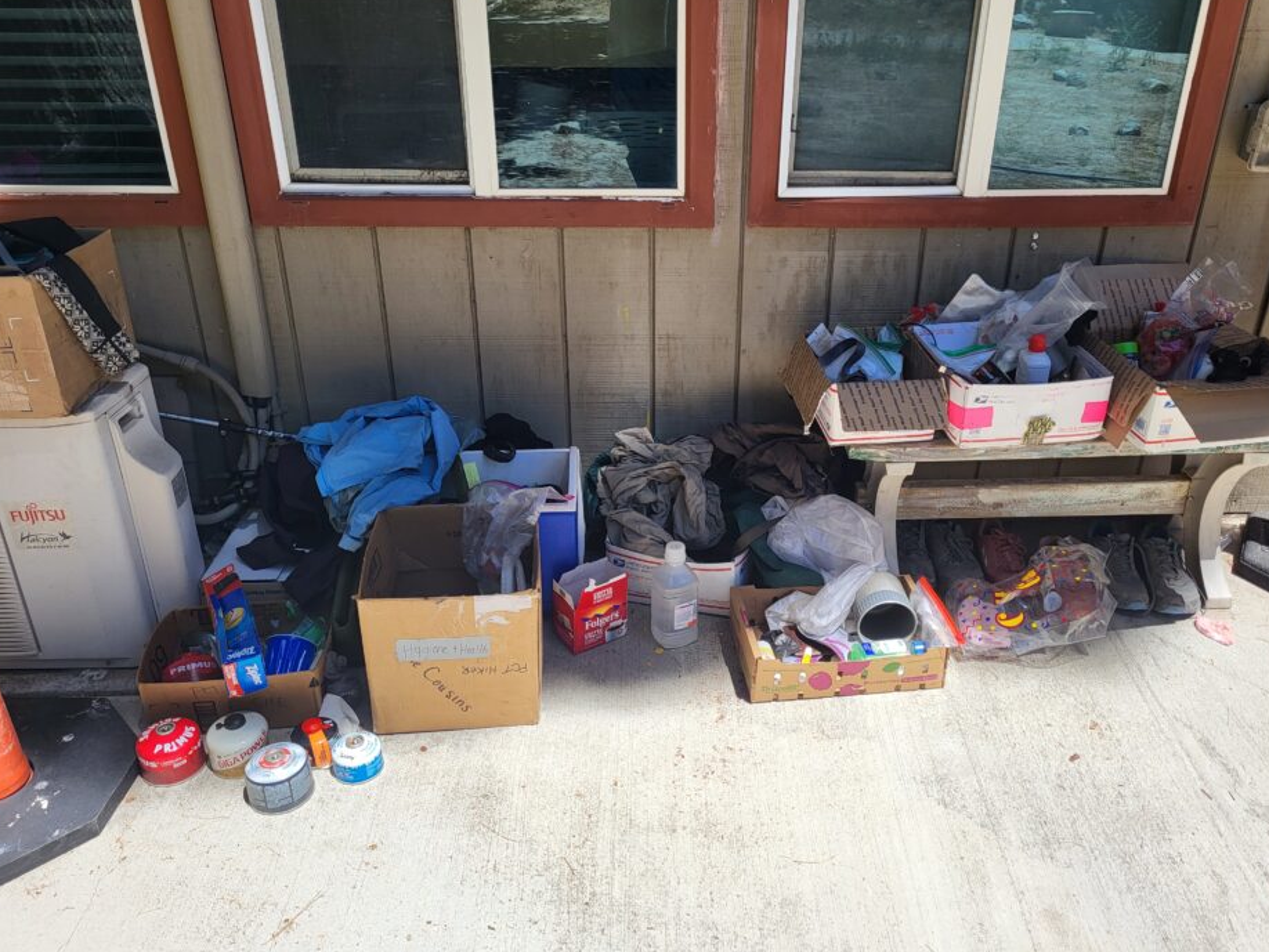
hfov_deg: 61.6
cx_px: 686
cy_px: 489
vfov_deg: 48.2
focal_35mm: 29
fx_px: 1063
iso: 40
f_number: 1.8
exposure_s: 1/1756
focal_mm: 5.4
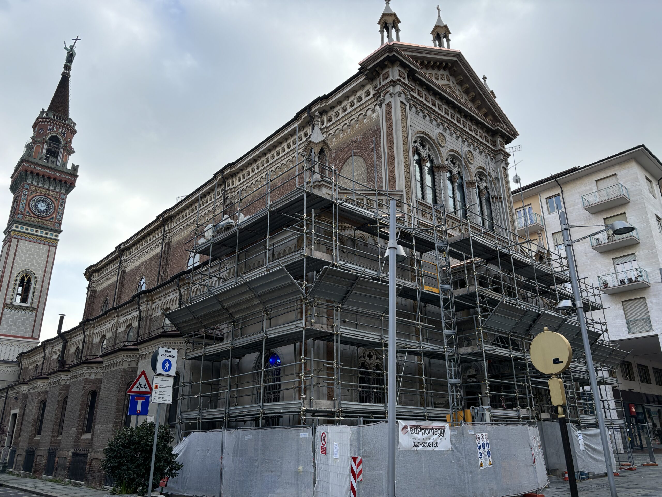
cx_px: 331
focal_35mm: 26
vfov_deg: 53.1
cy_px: 248
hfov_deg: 67.3
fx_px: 497
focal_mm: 5.96
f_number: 1.6
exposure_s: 1/1178
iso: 50
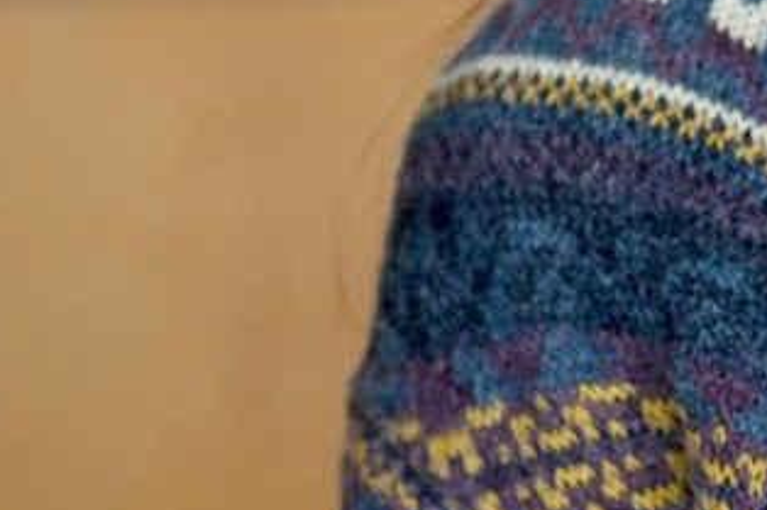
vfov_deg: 2.0
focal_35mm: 692
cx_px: 1236
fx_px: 14735
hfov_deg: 3.0
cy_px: -500
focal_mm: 145
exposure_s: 1/125
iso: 1600
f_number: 5.6
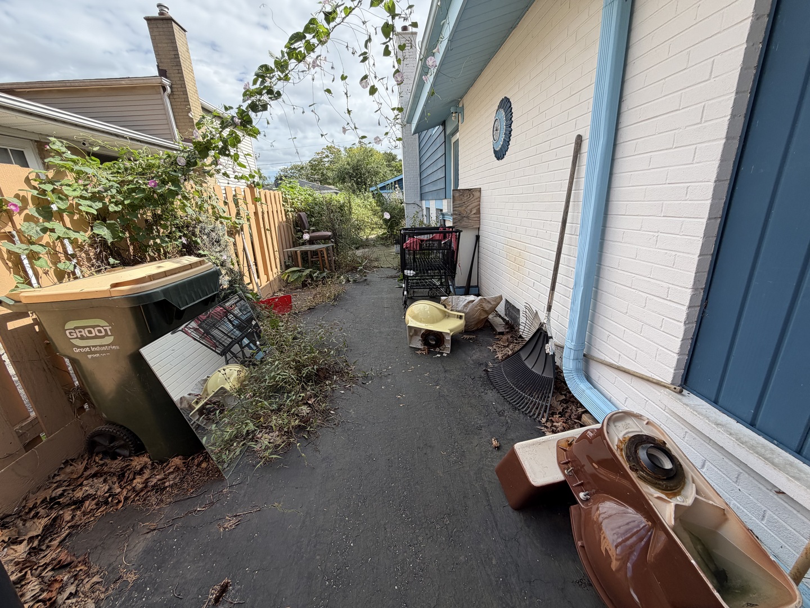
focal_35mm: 14
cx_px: 405
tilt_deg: -16.4
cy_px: 304
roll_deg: +3.3
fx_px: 328
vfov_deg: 85.7
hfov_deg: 102.1
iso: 40
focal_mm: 2.22
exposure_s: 1/596
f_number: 2.2
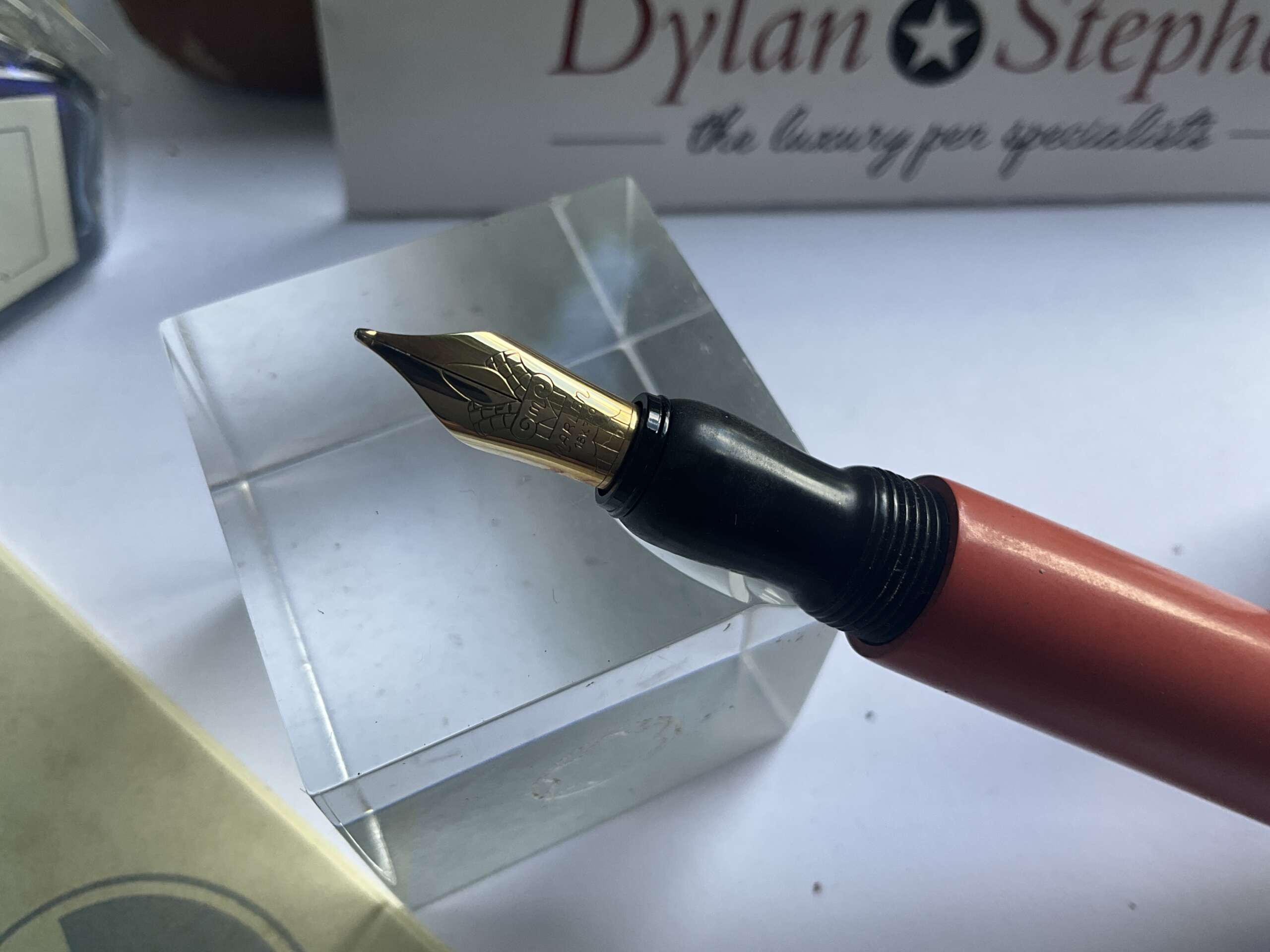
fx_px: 1064
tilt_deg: -59.9
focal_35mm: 29
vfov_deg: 48.2
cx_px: 635
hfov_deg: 61.7
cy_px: 476
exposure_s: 1/122
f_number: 1.8
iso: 20
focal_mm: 3
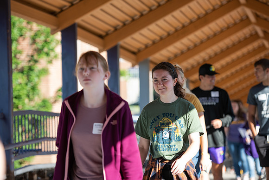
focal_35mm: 122
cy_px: 90
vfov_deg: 11.2
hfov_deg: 16.8
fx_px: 912
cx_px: 134
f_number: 3.2
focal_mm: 122
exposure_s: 1/320
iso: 100
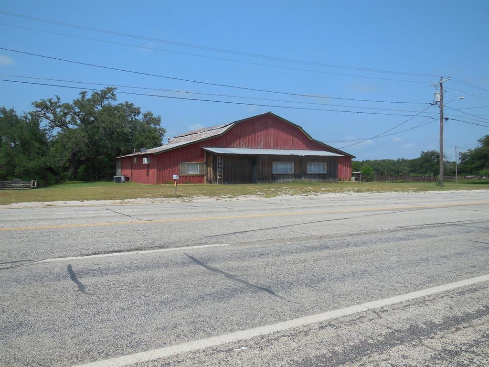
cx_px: 244
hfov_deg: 60.0
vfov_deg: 46.8
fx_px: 424
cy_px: 184
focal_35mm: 30
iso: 125
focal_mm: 5.3
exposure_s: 1/640
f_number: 6.5
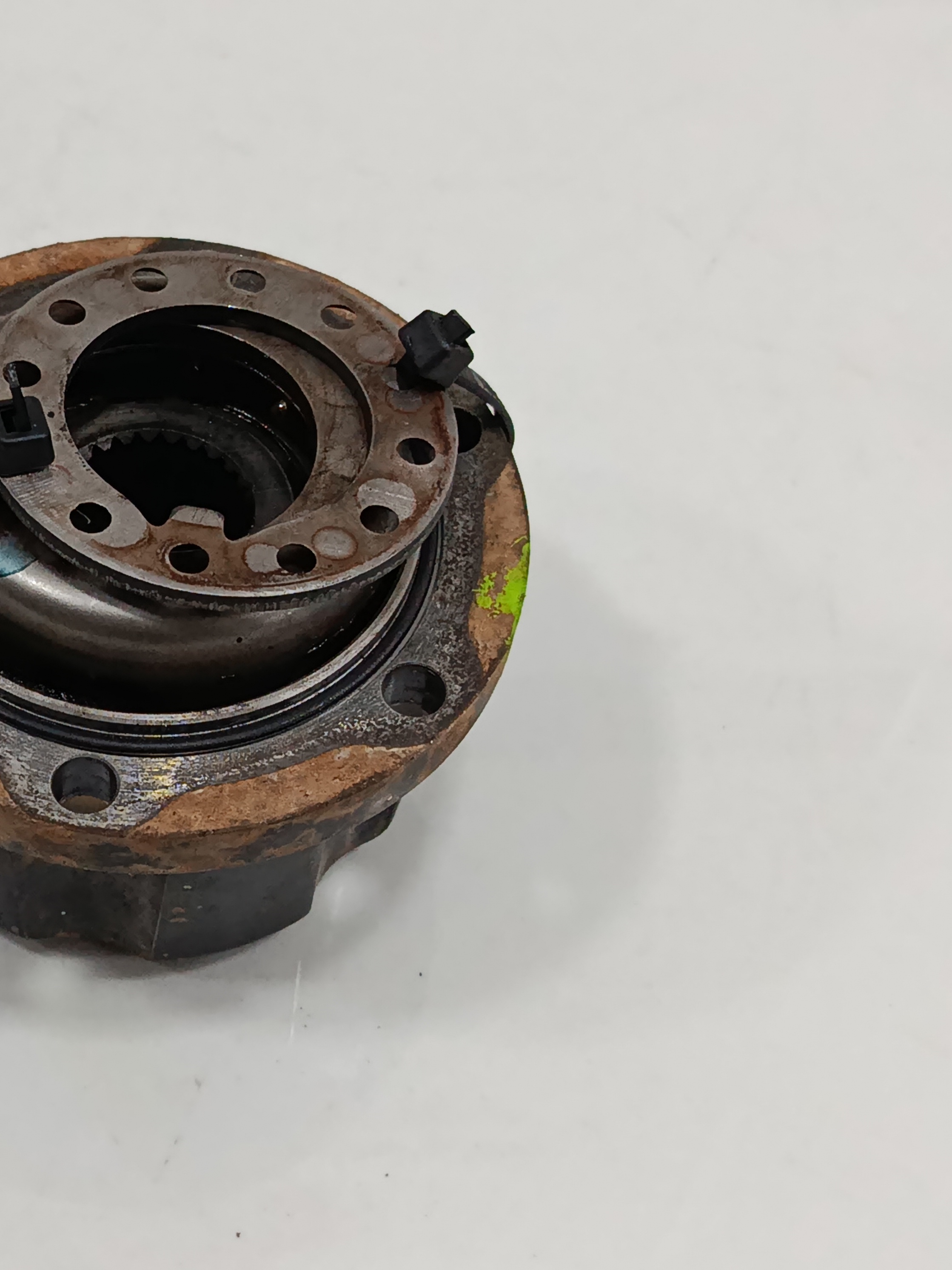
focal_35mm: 63
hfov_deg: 22.9
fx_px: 2310
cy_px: 637
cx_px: 163
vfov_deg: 30.7
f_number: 1.7
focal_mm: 5.24
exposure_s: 1/100
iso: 947
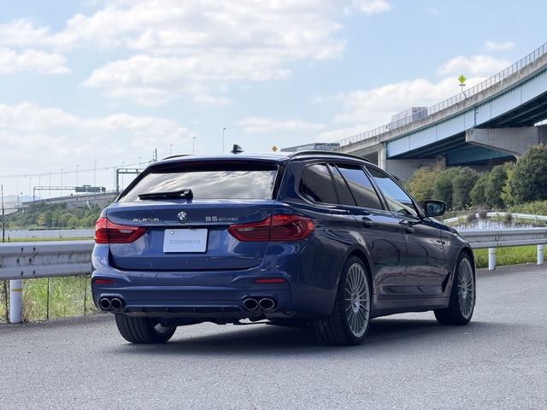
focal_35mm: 100
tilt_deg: +0.5
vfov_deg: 14.8
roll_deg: +0.6
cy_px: 205
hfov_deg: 19.6
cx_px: 274
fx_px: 1580
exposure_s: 1/225
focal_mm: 16.89
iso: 64
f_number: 2.8
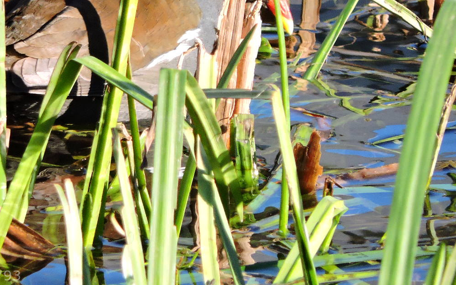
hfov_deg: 1.2
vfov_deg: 0.8
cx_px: 147
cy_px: 38
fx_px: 21025
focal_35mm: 1692
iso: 640
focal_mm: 180
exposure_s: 1/640
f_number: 5.9
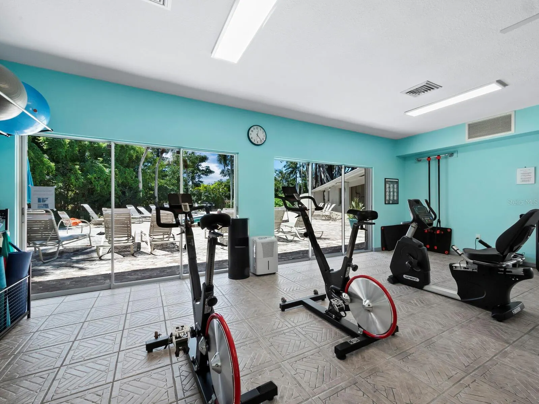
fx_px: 218
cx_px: 270
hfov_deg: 102.1
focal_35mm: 14
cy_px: 202
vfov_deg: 85.7
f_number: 11
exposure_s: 1/13
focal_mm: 7
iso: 400
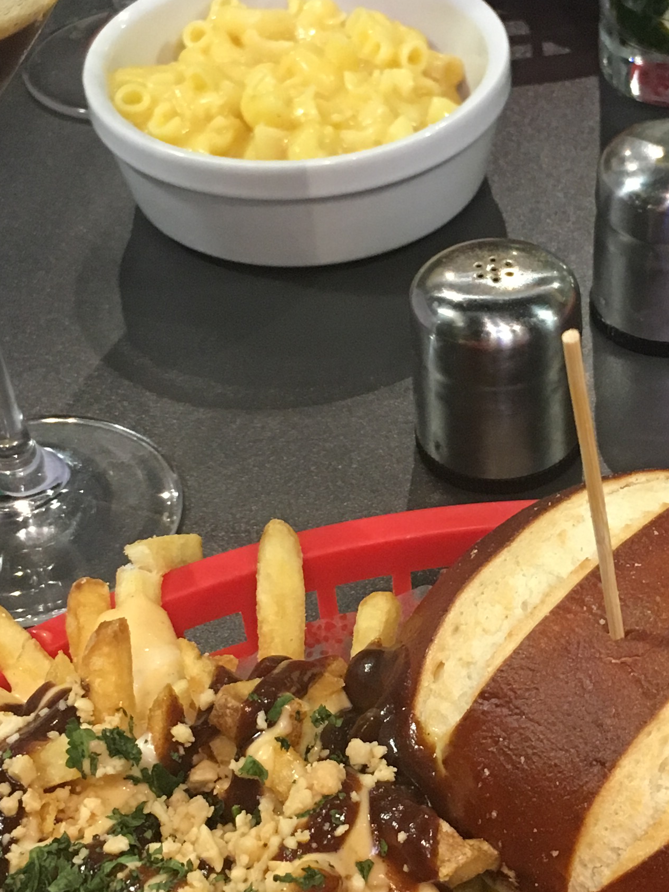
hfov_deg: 21.1
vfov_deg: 28.2
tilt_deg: -40.7
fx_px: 1778
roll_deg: +1.0
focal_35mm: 69
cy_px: 445
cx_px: 532
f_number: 2.2
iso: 200
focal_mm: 4.15
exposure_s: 1/33
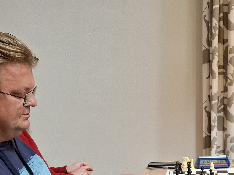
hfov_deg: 29.8
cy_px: 201
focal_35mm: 62
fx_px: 419
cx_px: 215
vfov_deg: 22.1
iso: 320
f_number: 1.8
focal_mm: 5.54
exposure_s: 1/33
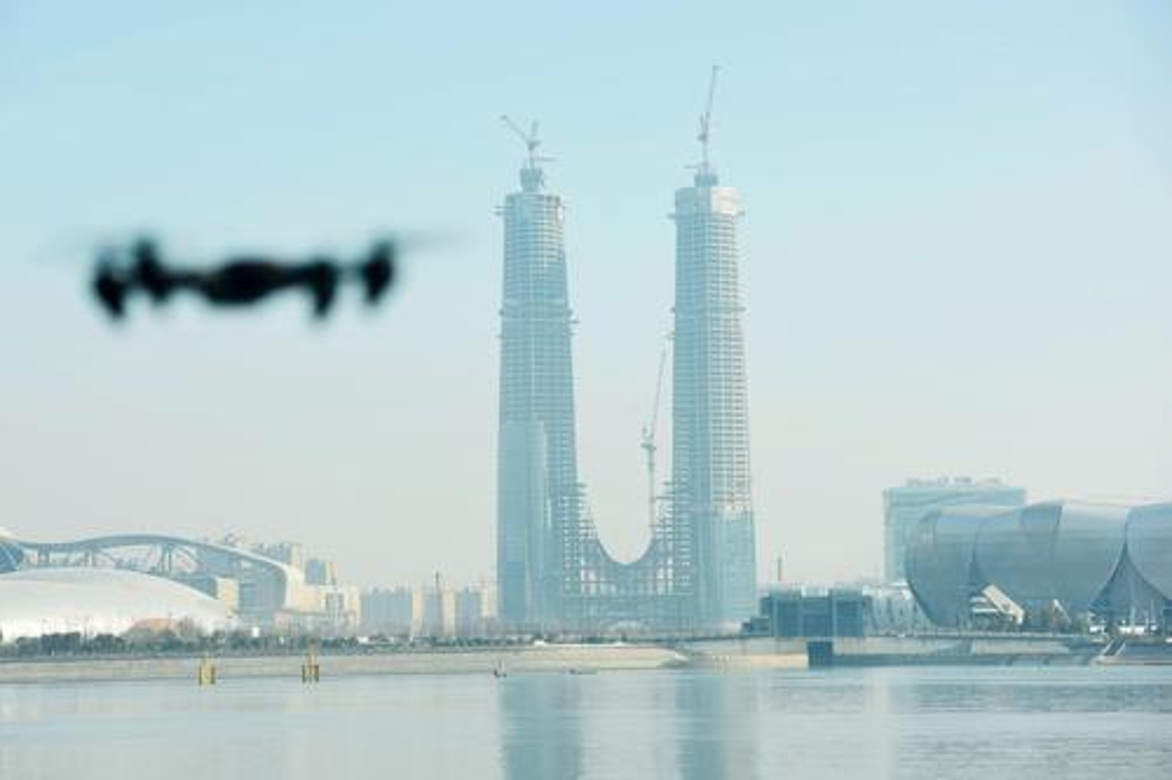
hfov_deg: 17.6
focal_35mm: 116
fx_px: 3775
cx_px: 586
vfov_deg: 11.8
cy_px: 390
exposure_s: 1/200
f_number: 6.3
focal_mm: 116
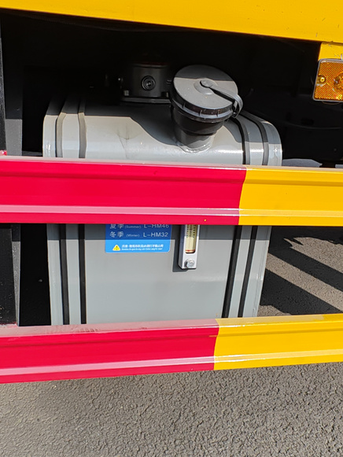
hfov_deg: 42.9
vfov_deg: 55.3
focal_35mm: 33
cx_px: 164
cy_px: 222
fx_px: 436
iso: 50
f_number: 2
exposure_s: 1/350
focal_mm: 1.82
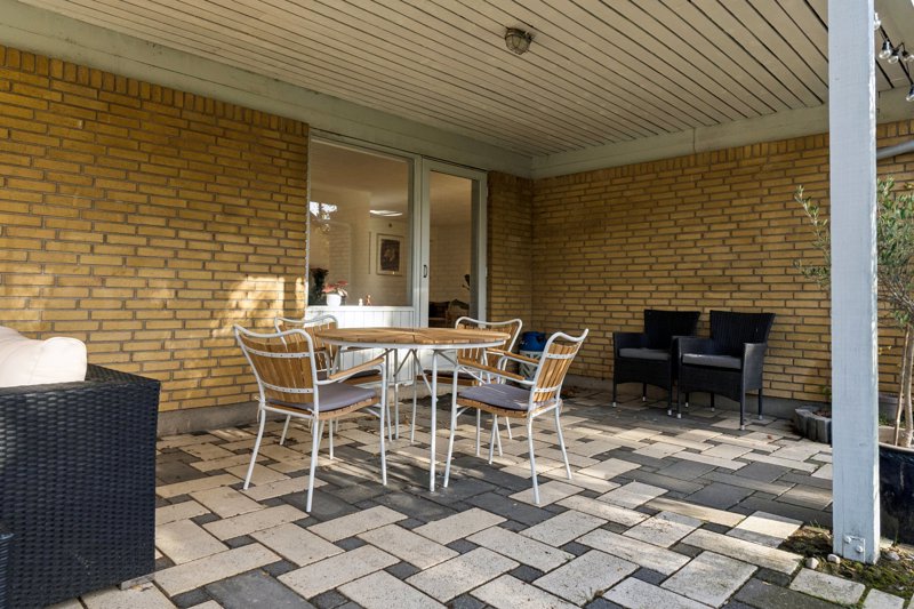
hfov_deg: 73.8
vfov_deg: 53.1
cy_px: 304
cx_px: 457
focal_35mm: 24
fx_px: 609
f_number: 8
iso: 250
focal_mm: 16
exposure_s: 1/250
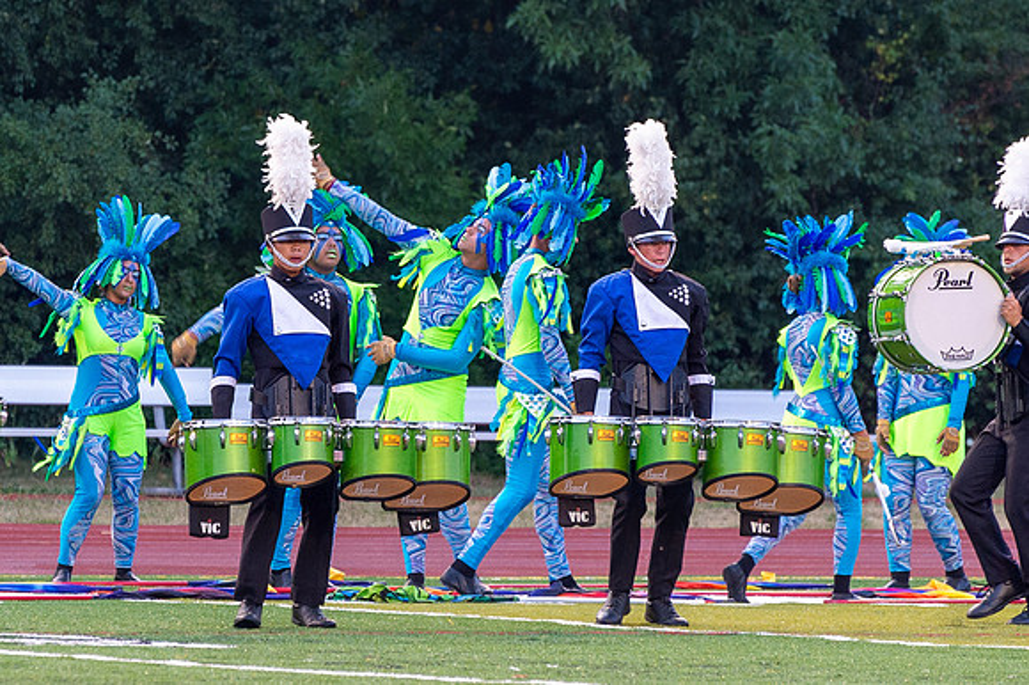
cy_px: 339
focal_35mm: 485
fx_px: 13849
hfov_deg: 4.3
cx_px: 276
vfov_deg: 2.8
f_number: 5.3
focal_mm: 220
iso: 1400
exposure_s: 1/200
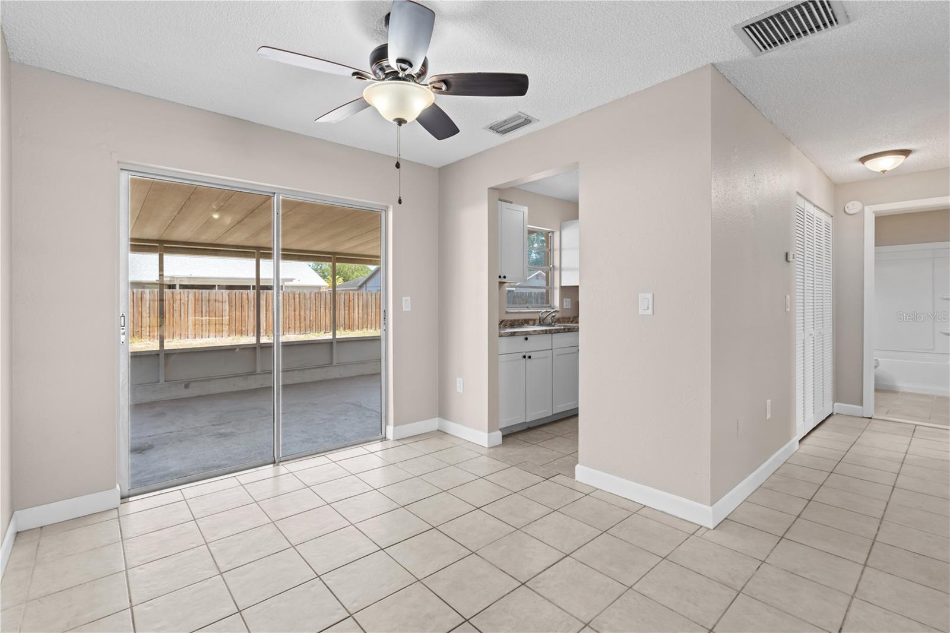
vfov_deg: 73.7
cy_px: 316
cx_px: 475
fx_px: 422
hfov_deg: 96.7
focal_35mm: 16
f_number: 8
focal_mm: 16
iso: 200
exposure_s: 1/1.67
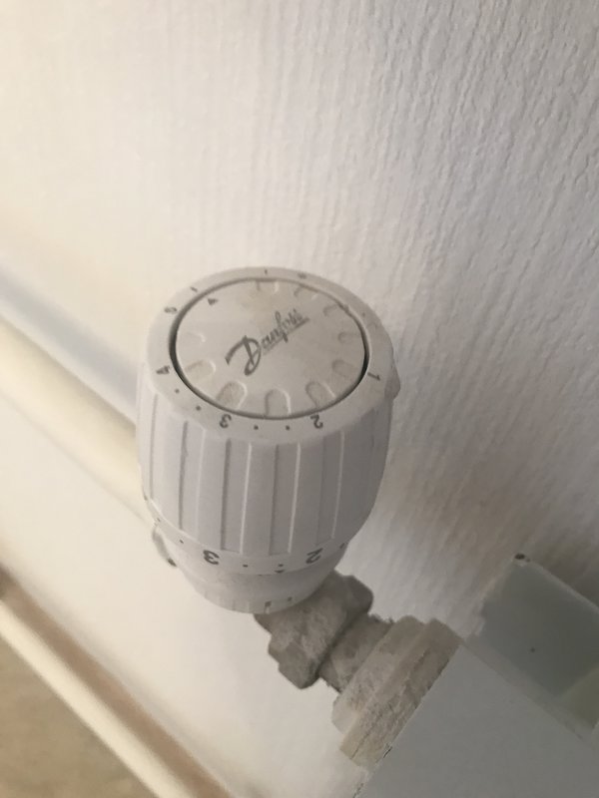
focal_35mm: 28
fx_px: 646
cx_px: 300
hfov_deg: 49.7
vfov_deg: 63.4
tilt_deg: -47.5
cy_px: 399
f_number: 1.8
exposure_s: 1/17
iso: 50
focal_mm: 3.99
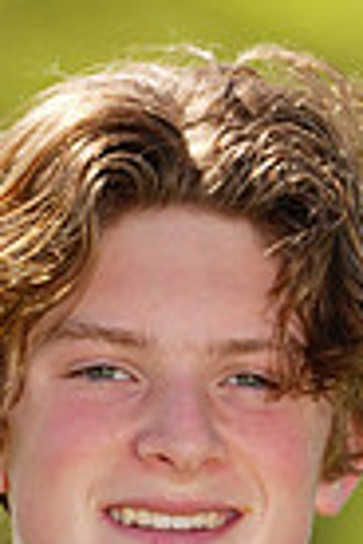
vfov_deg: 1.3
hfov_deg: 0.9
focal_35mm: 1566
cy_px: 1041
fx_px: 23684
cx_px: 112
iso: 64
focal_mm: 373
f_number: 6.3
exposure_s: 1/200
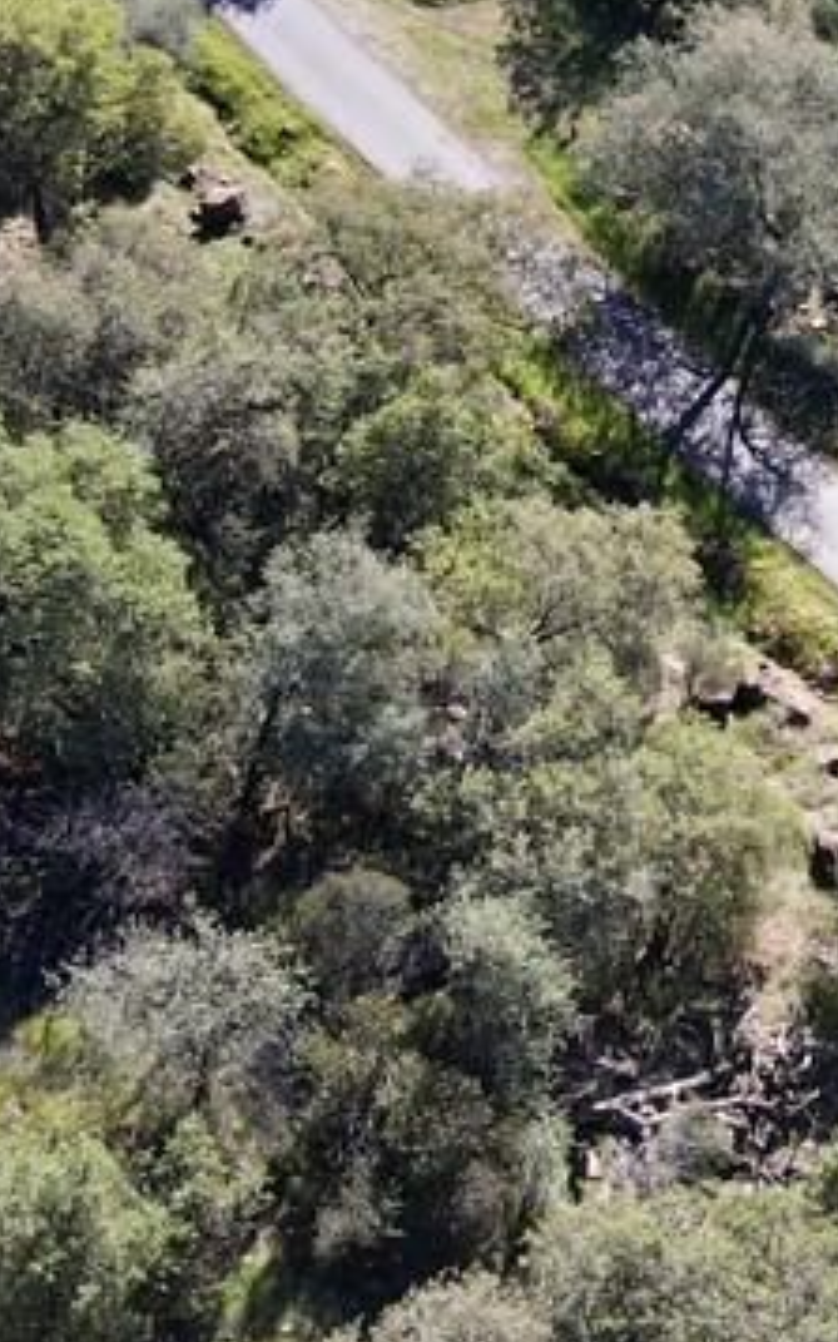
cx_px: 1063
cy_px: 455
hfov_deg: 16.9
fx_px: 2669
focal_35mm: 73
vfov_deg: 28.1
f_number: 2.8
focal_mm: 4.5
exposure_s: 1/15
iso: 320
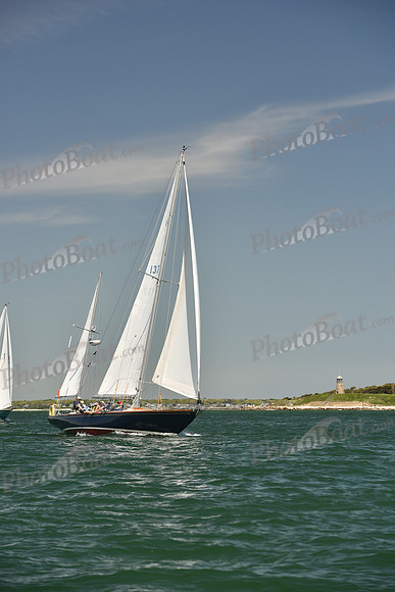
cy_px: 296
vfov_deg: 18.6
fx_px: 1809
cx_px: 198
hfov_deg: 12.5
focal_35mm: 110
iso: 250
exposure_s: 1/800
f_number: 5.6
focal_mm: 110
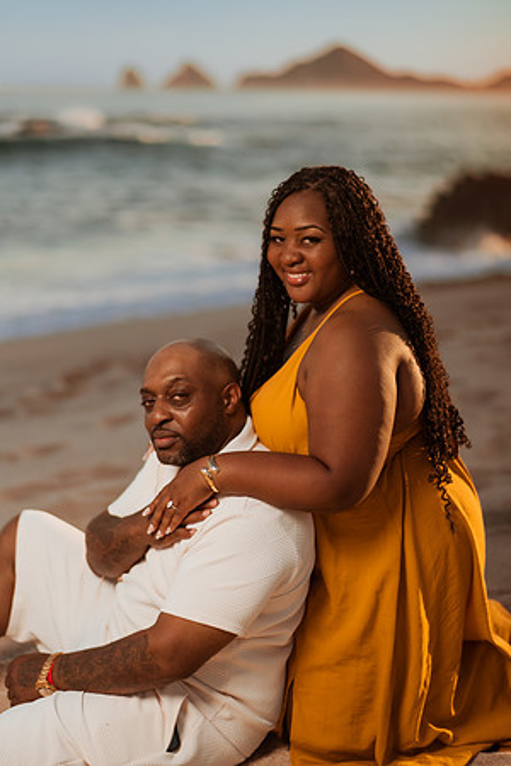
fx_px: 1235
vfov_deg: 34.5
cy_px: 383
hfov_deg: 23.4
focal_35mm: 58
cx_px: 256
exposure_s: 1/6400
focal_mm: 58
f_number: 1.4
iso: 100
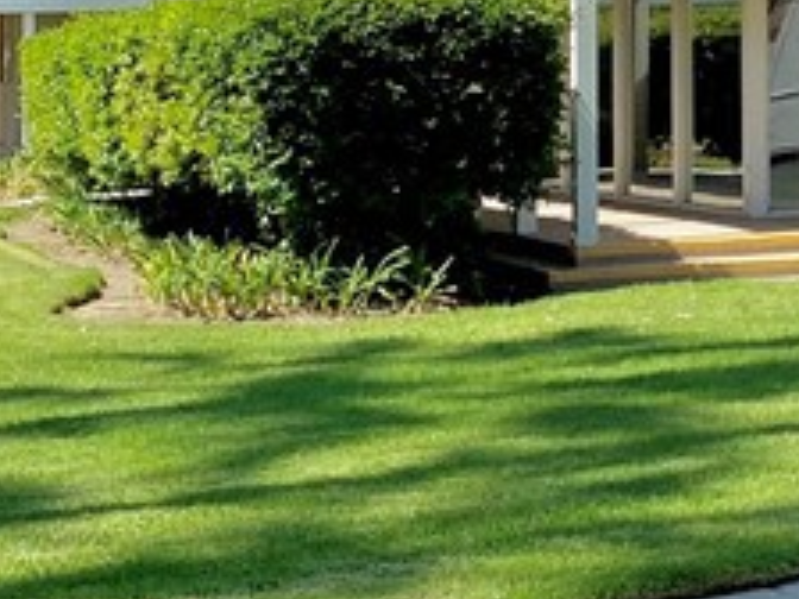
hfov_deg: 15.5
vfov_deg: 12.2
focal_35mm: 119
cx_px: 1113
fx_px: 2747
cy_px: -93
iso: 32
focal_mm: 4.25
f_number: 1.8
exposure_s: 1/2315
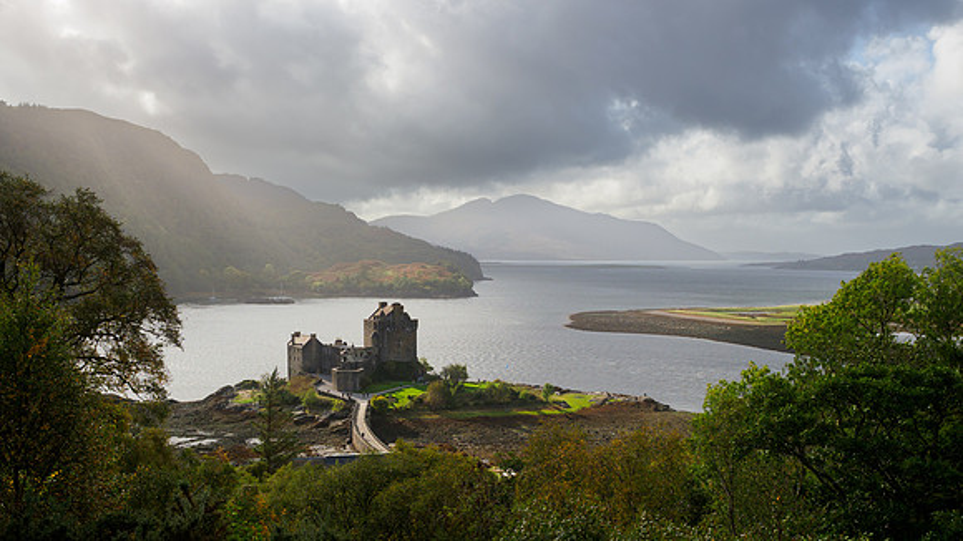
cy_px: 361
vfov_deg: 28.5
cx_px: 482
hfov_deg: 49.0
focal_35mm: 41
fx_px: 1057
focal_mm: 19
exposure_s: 1/400
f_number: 5.6
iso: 200
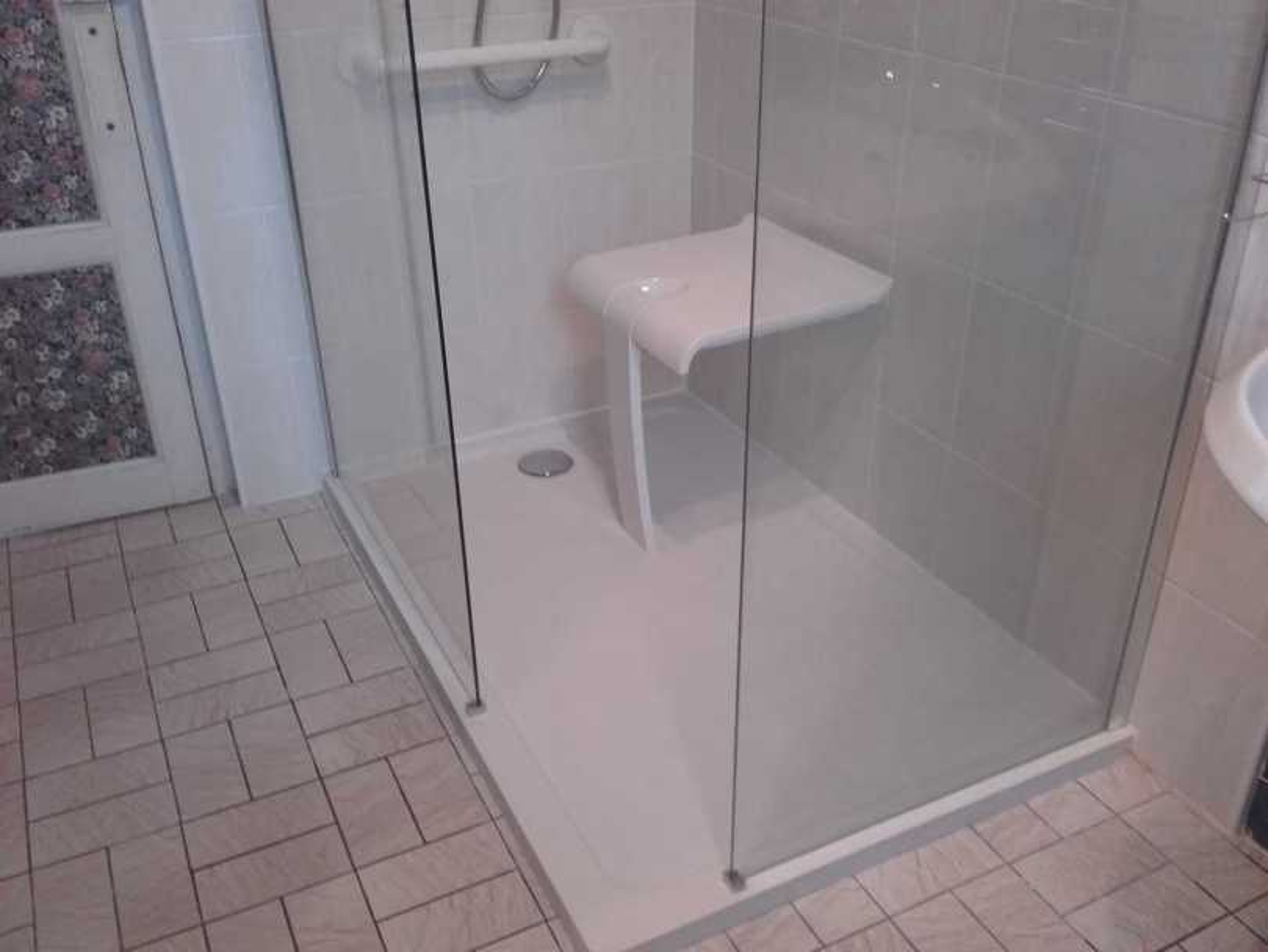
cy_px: 476
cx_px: 634
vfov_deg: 45.5
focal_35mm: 31
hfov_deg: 58.3
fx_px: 1136
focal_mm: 3.3
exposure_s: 1/16
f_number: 2.2
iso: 140
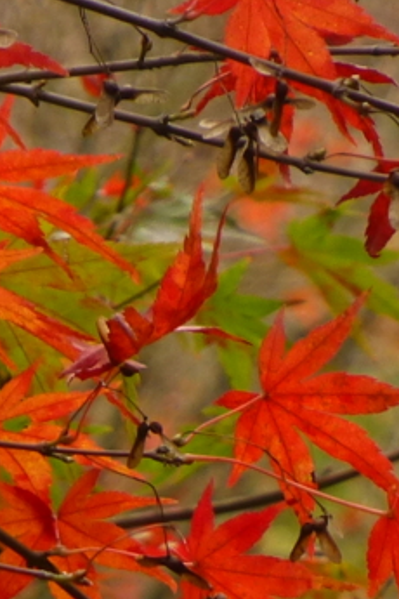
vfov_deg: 1.6
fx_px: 21228
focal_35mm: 1277
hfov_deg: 1.1
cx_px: 139
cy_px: 1038
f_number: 5.8
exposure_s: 1/50
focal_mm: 47.3
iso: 100
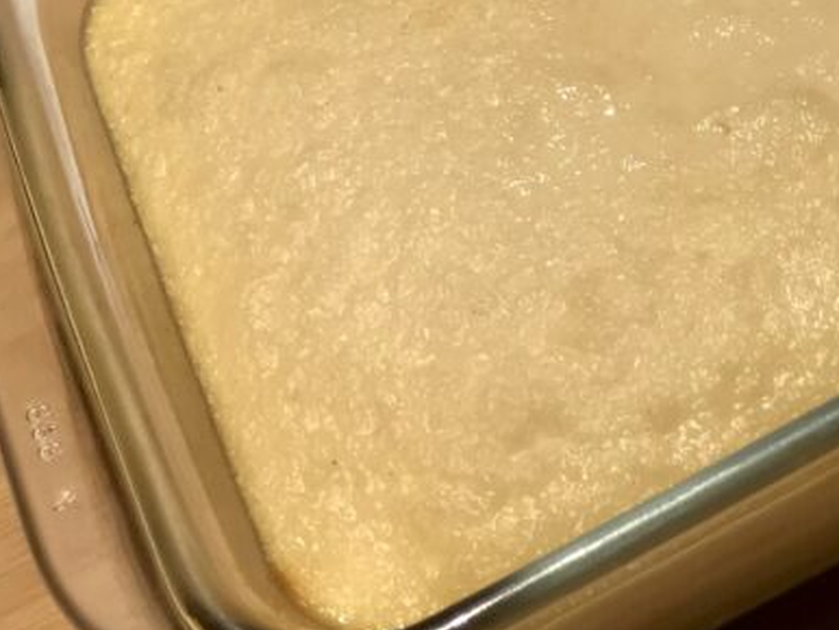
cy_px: -50
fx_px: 2110
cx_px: 1017
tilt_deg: -55.6
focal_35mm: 87
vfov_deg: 16.5
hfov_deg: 20.9
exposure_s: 1/100
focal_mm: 3.99
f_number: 1.8
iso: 25
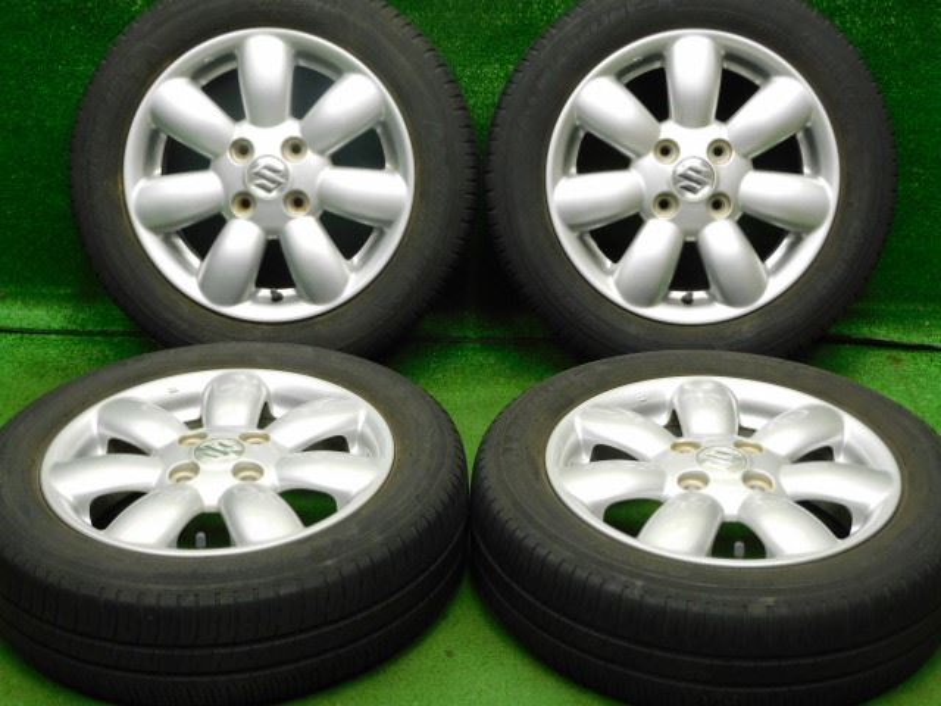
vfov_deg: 24.4
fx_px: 1631
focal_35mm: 60
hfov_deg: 32.2
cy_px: 353
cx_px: 470
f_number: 4.2
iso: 400
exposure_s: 1/20
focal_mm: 10.7
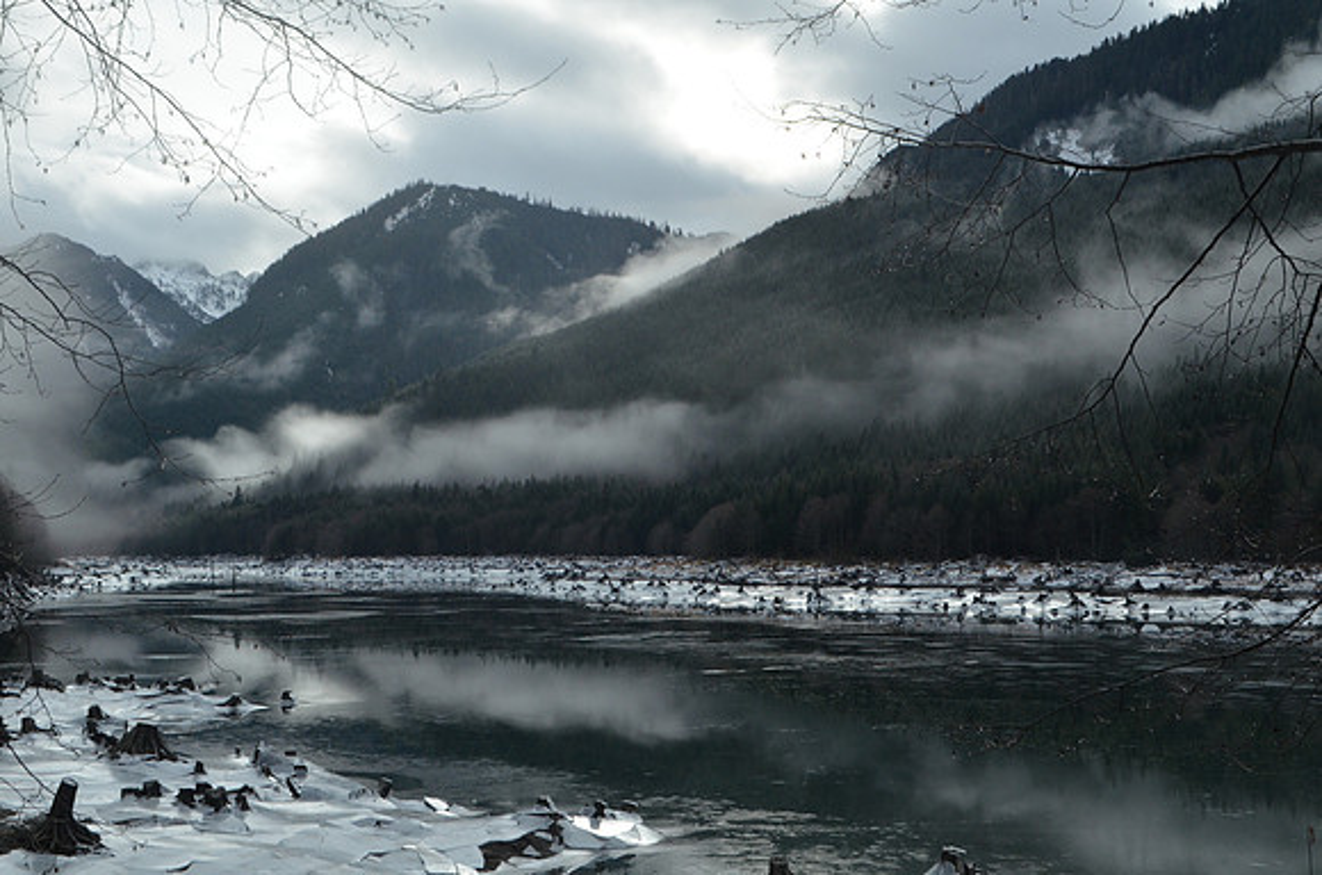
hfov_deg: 37.9
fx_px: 1924
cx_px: 661
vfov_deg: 25.6
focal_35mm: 52
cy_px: 438
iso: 800
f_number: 10
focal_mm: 35
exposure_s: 1/320
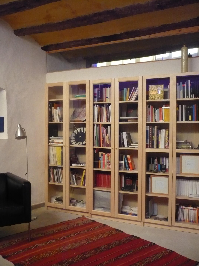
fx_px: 268
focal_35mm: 35
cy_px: 133
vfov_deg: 52.6
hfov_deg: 40.7
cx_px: 100
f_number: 2.8
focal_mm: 5.8
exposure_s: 1/30
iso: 400
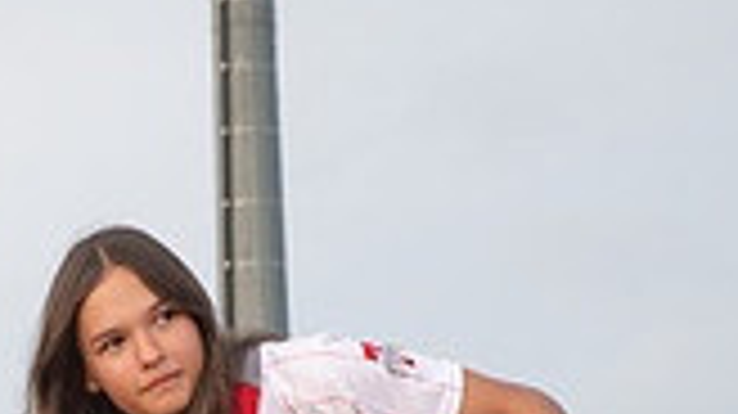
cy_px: 950
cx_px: 176
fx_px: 2699
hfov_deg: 15.5
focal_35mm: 138
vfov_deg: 8.2
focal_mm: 48
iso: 200
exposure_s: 1/320
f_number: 6.3
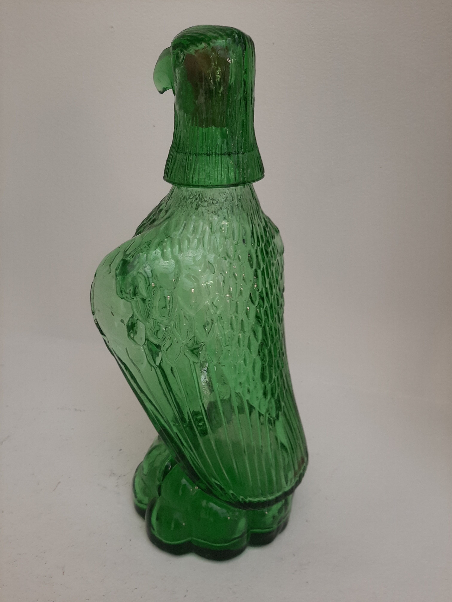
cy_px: 301
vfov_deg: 67.3
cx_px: 226
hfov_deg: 53.1
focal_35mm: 26
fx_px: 453
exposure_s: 1/100
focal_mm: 3.93
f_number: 1.7
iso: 40
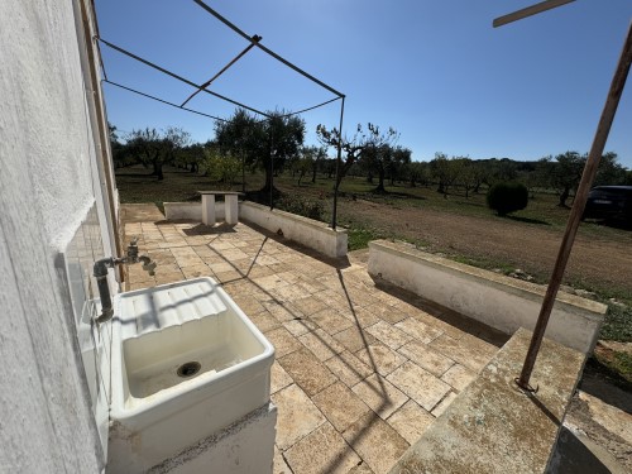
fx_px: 256
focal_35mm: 14
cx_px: 316
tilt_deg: -14.1
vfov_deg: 85.7
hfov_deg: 102.1
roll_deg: -2.8
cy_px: 237
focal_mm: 2.22
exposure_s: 1/3906
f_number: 2.2
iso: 50
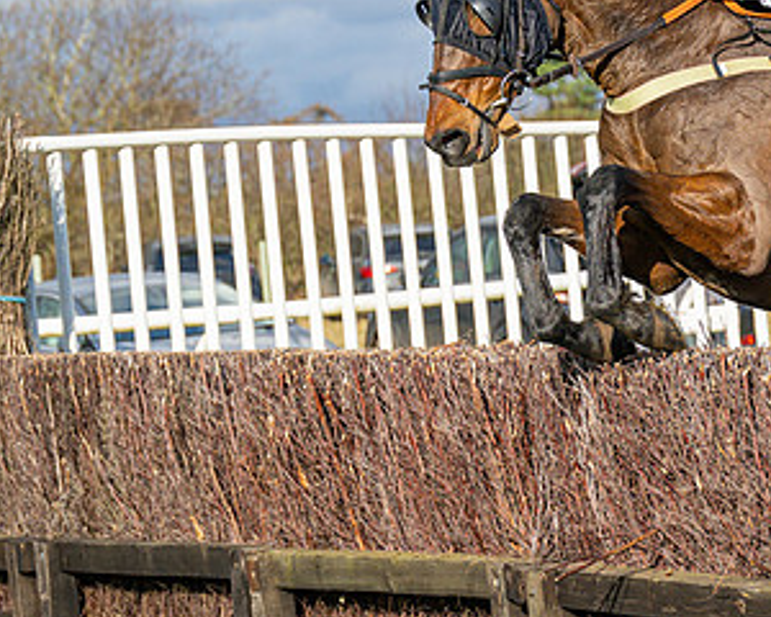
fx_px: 4952
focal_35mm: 217
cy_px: 314
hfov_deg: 8.8
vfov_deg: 7.1
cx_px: 918
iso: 200
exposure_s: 1/3200
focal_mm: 70
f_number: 4
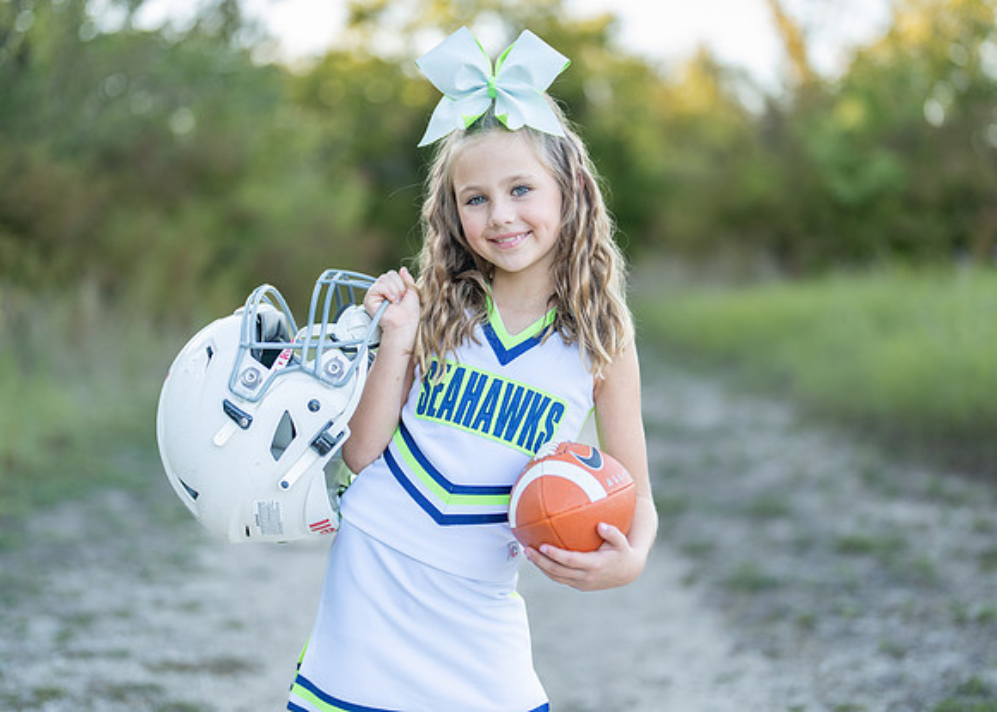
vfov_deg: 25.6
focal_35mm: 55
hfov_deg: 35.2
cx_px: 505
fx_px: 1569
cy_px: 353
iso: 100
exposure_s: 1/640
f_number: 1.2
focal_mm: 50
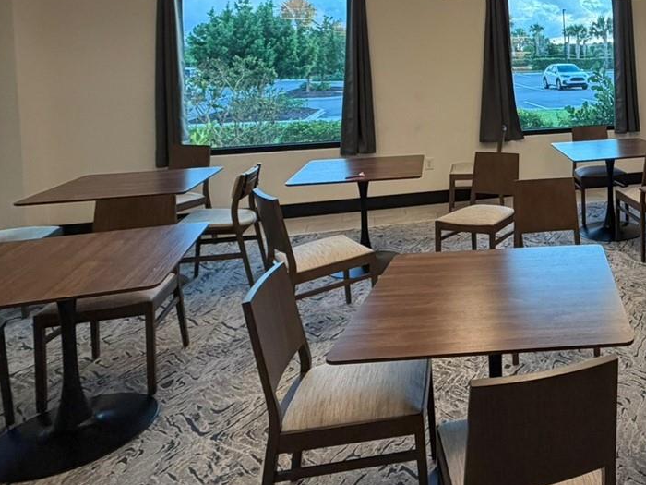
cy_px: 83
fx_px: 597
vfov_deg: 41.8
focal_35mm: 32
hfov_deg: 49.7
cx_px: 597
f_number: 2.2
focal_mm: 2.22
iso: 200
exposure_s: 1/60
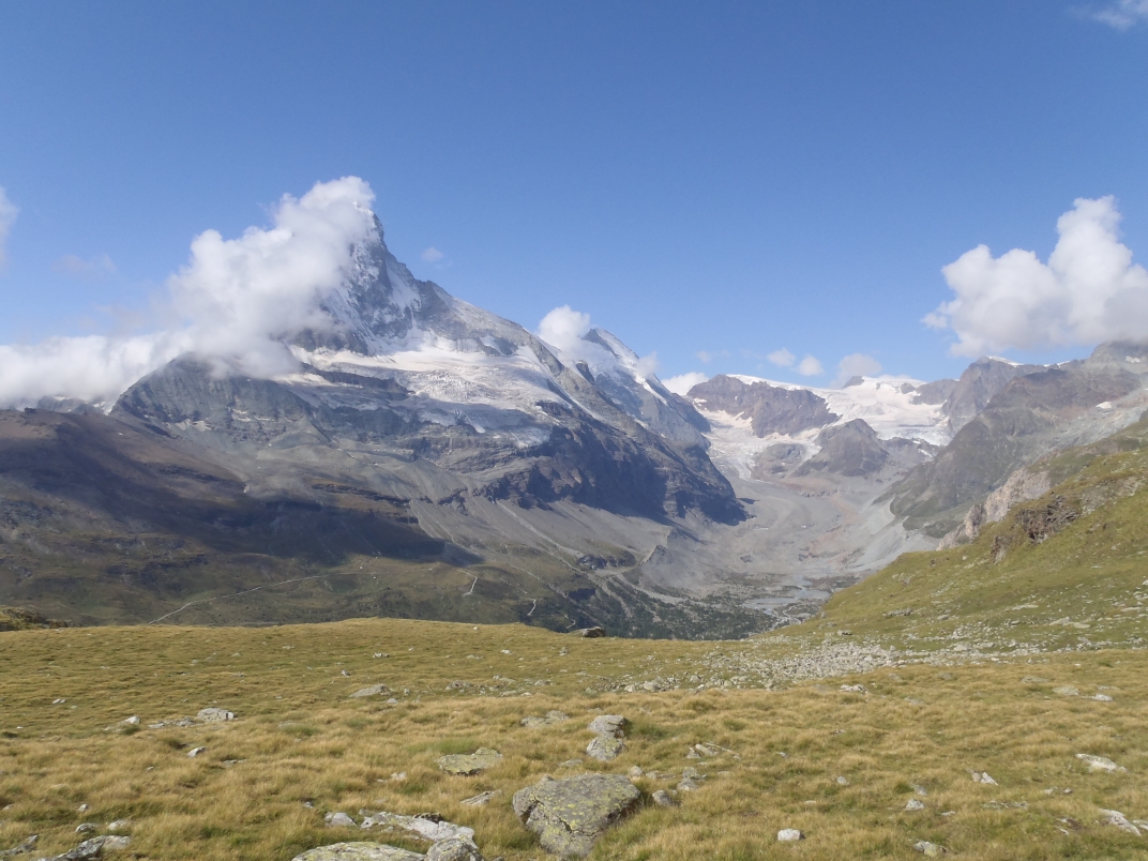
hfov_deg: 63.4
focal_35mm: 28
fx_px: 929
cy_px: 430
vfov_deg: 49.7
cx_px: 574
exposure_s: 1/500
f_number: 5.6
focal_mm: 5
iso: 80
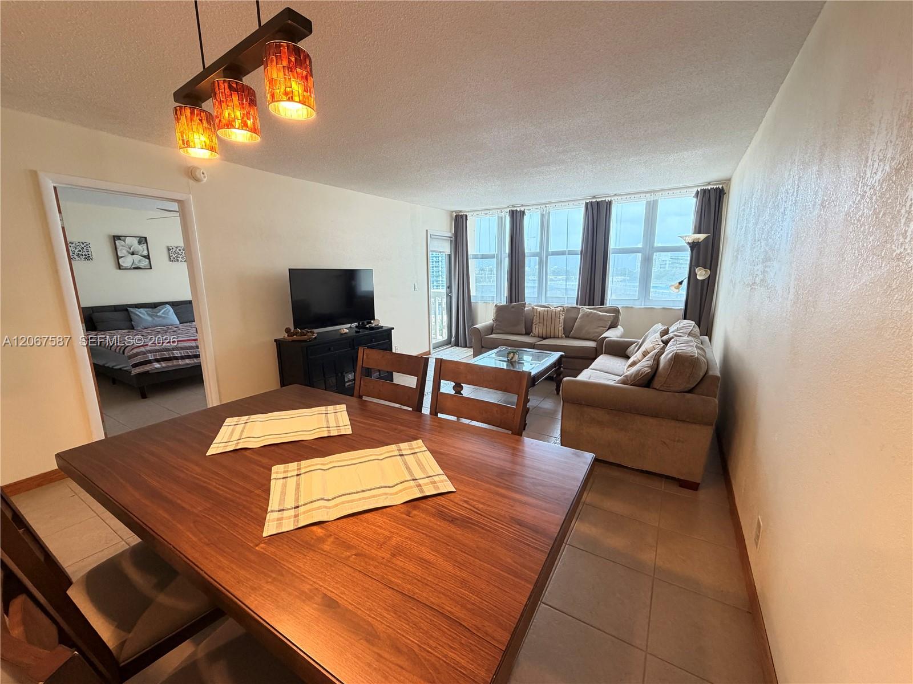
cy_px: 342
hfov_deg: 102.1
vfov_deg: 85.7
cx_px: 456
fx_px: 369
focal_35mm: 14
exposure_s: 1/60
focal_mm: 2.22
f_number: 2.2
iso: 250
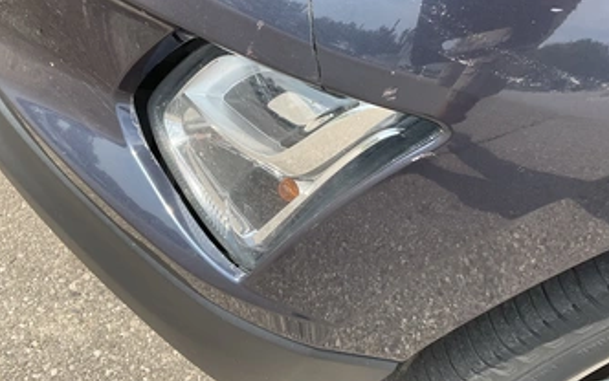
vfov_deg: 34.5
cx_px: 321
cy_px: 170
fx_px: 615
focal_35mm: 37
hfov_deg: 52.7
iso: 25
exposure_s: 1/674
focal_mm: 3
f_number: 1.8
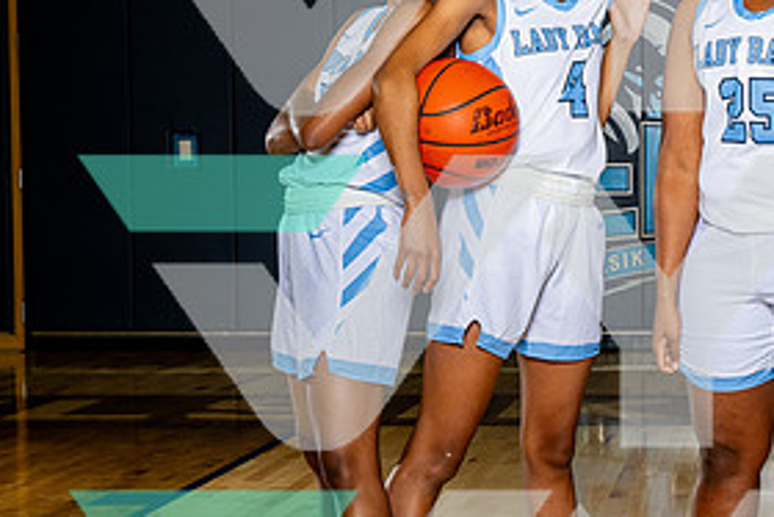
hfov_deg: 17.4
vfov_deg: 11.9
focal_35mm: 115
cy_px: 301
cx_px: 765
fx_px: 2474
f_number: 7.1
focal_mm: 52
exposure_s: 1/160
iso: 400
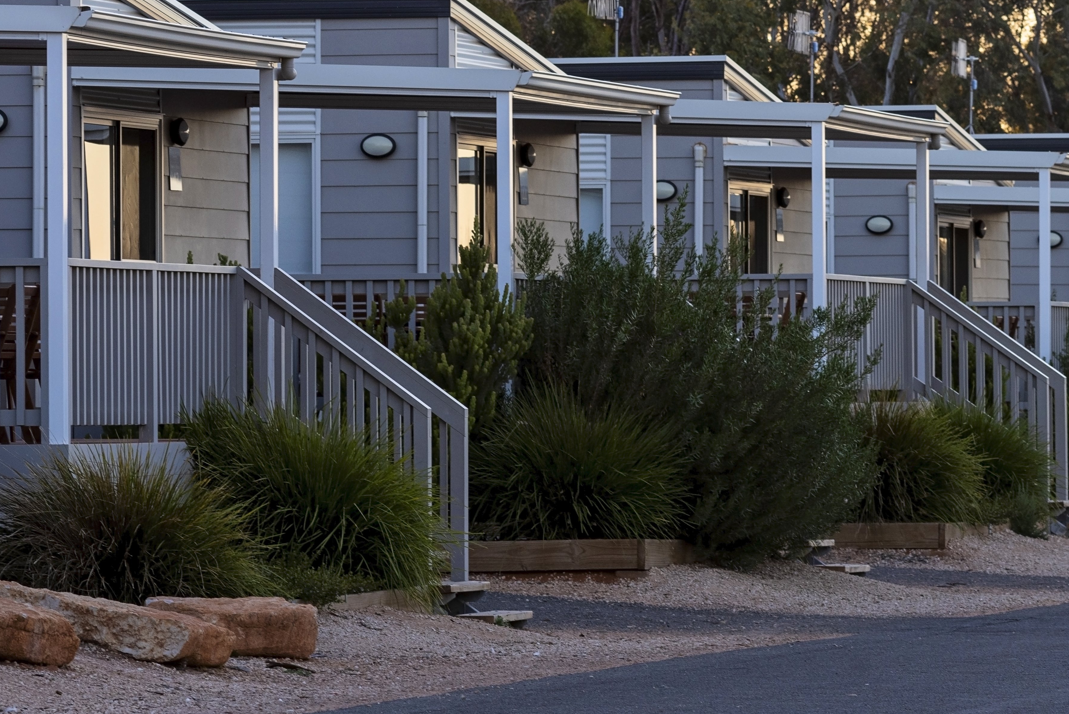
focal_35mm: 296
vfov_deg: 4.6
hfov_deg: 7.0
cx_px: 757
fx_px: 8792
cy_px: 81
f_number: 8
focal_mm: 145
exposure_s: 1/125
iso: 250
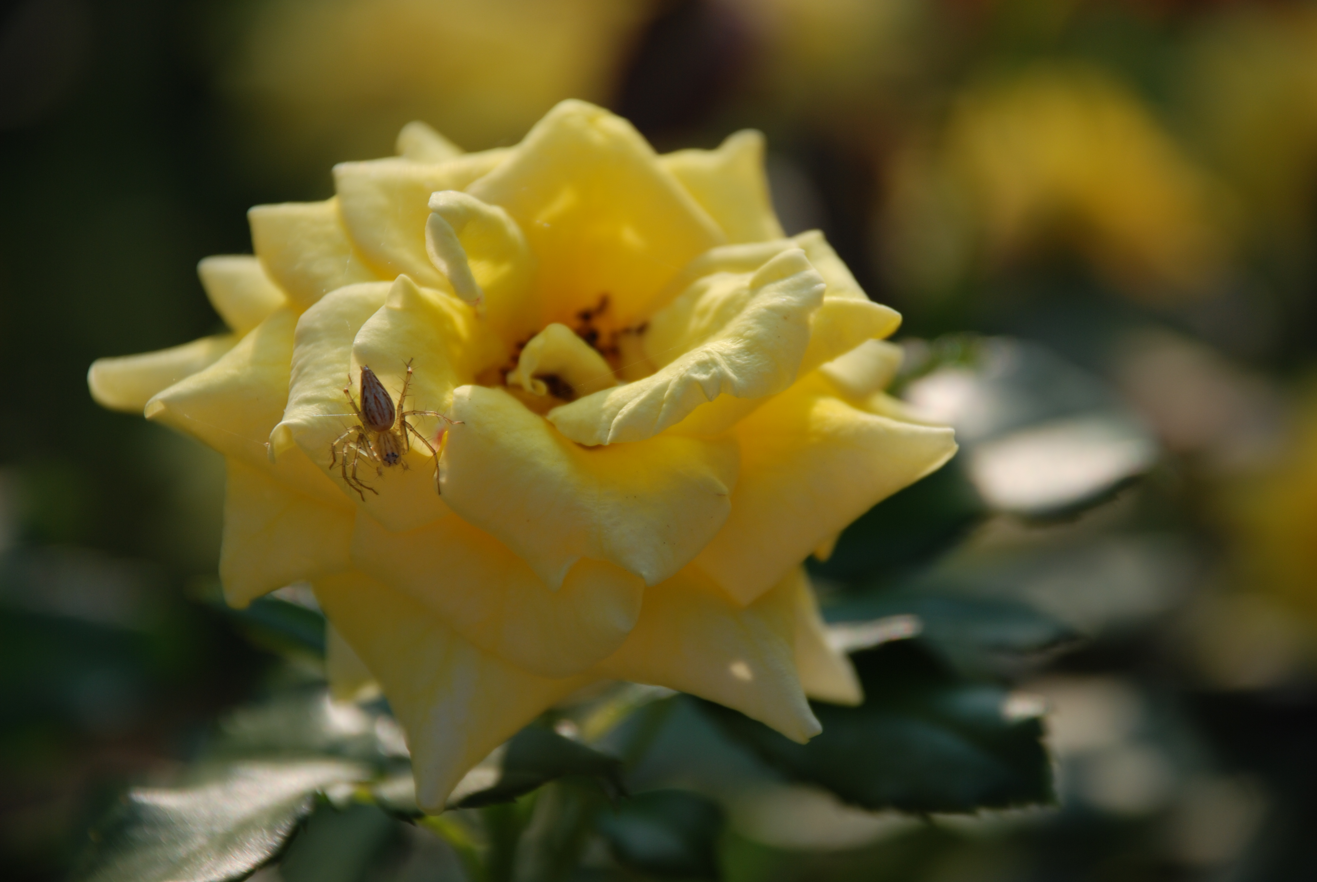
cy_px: 441
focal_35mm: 202
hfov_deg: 10.1
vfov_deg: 6.8
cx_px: 658
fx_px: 7417
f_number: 5.6
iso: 100
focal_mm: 135
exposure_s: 1/250
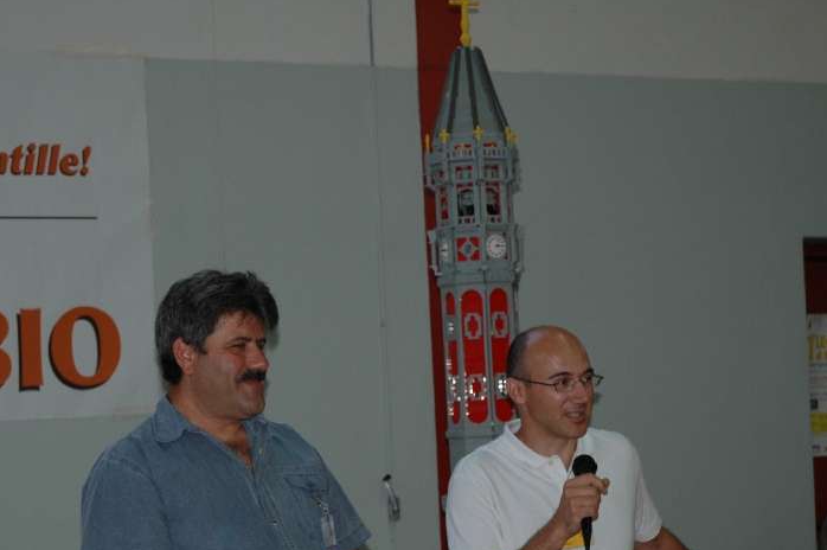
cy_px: 379
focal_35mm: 88
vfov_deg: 15.5
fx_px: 2020
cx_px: 302
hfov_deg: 23.1
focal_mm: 40
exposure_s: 1/60
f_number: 4.5
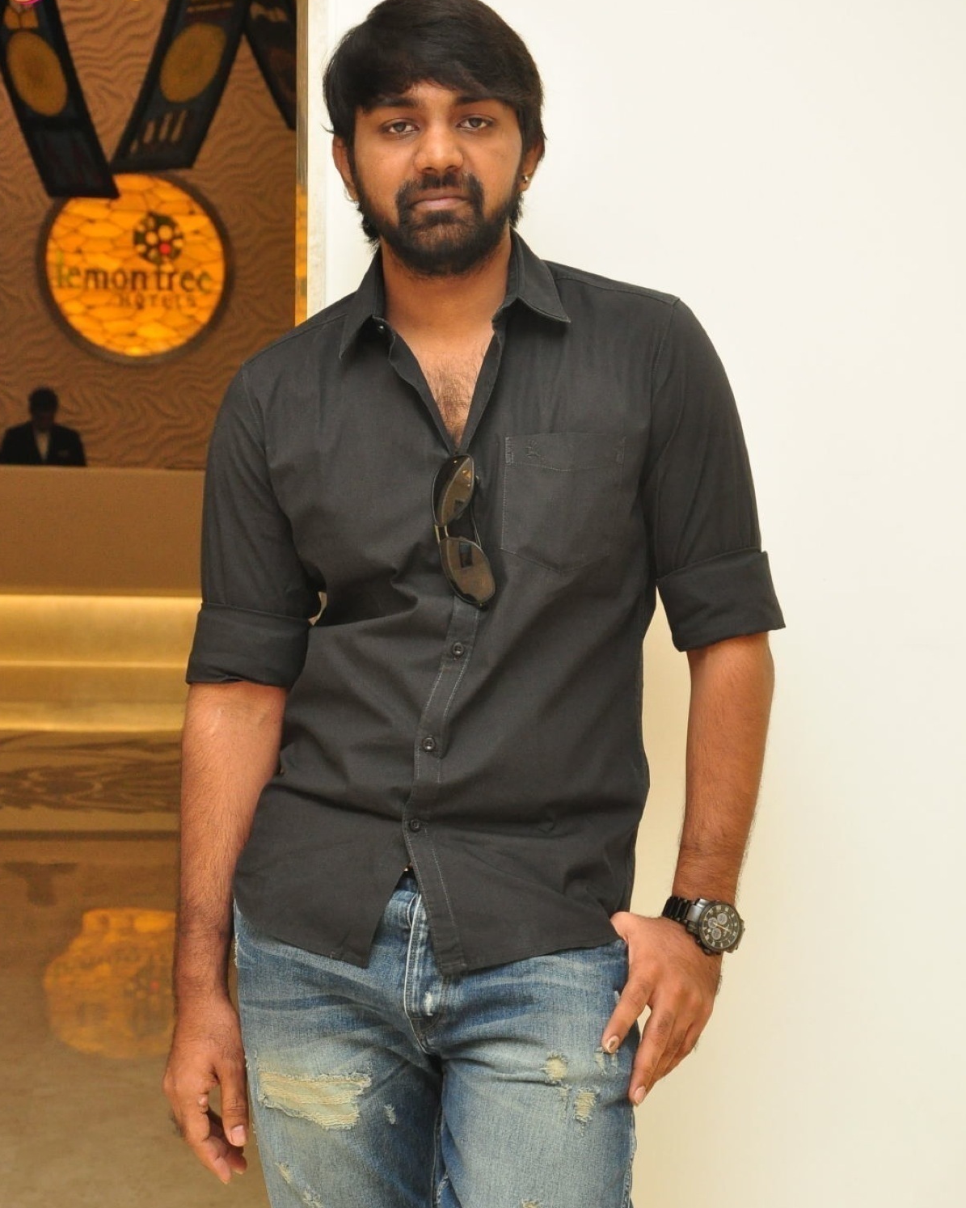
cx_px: 483
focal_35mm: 77
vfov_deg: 24.9
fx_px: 2737
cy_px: 681
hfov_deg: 20.0
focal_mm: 45
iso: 1600
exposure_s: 1/125
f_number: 7.1
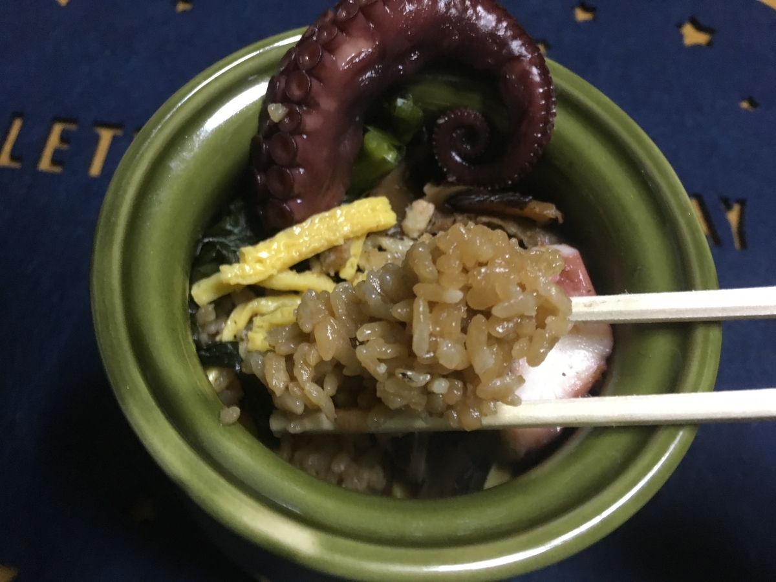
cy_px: 291
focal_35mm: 29
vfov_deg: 48.2
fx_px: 650
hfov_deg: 61.7
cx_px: 388
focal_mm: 4.15
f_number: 2.2
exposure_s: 1/17
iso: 200
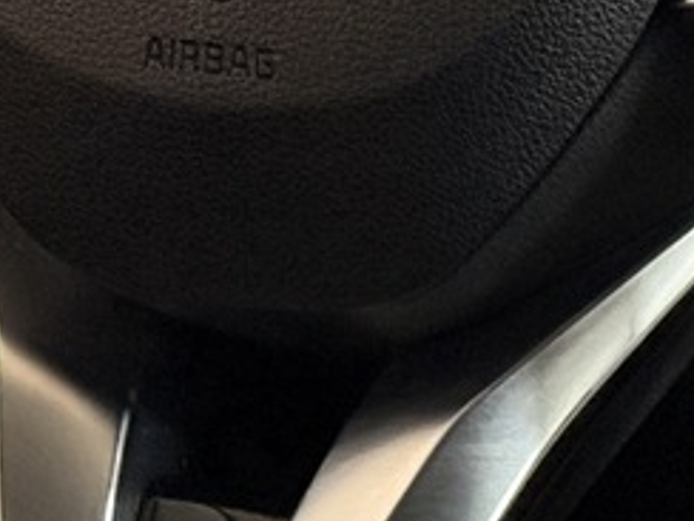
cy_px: -225
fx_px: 5674
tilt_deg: -18.1
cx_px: -225
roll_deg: +5.6
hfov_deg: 6.9
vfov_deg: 5.2
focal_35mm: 283
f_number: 1.78
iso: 500
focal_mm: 6.76
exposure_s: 1/40
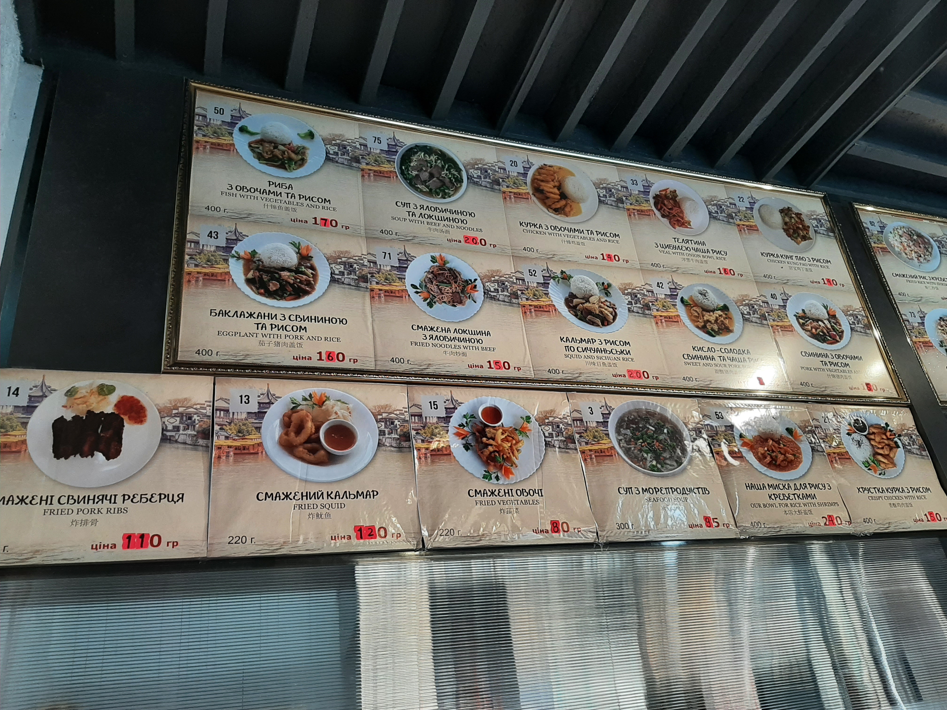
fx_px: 711
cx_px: 474
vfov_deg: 53.1
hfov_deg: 67.3
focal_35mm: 26
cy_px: 355
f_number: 1.7
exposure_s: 1/100
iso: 50
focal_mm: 3.93
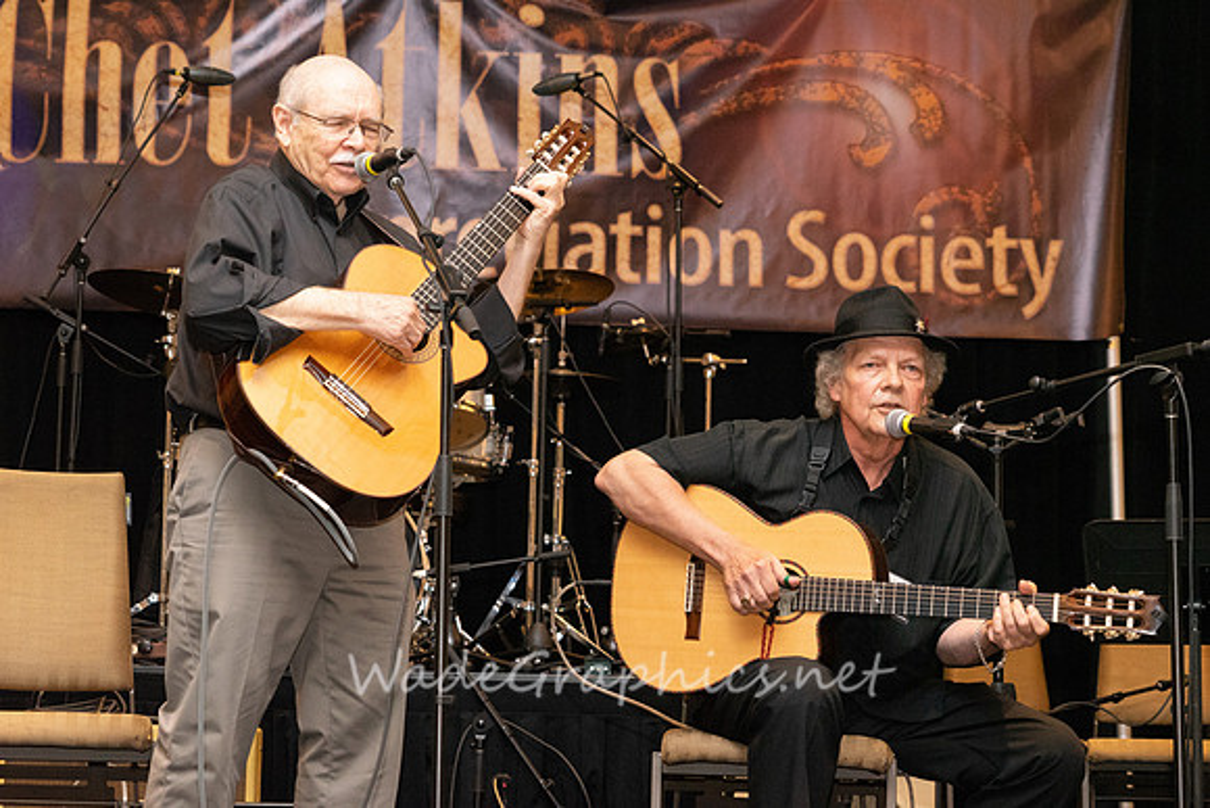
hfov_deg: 23.9
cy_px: 404
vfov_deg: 16.1
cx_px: 605
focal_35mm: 85
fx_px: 2857
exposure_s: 1/200
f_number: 6.3
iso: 6400
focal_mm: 85
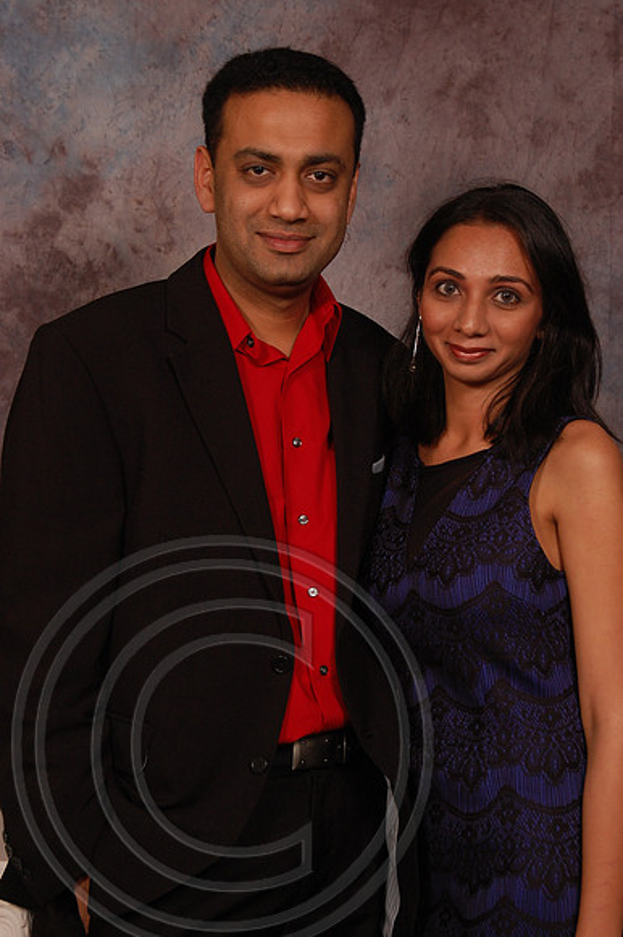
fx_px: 1754
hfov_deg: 20.1
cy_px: 468
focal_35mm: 68
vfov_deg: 29.9
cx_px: 312
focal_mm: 45
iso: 400
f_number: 5.6
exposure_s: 1/200
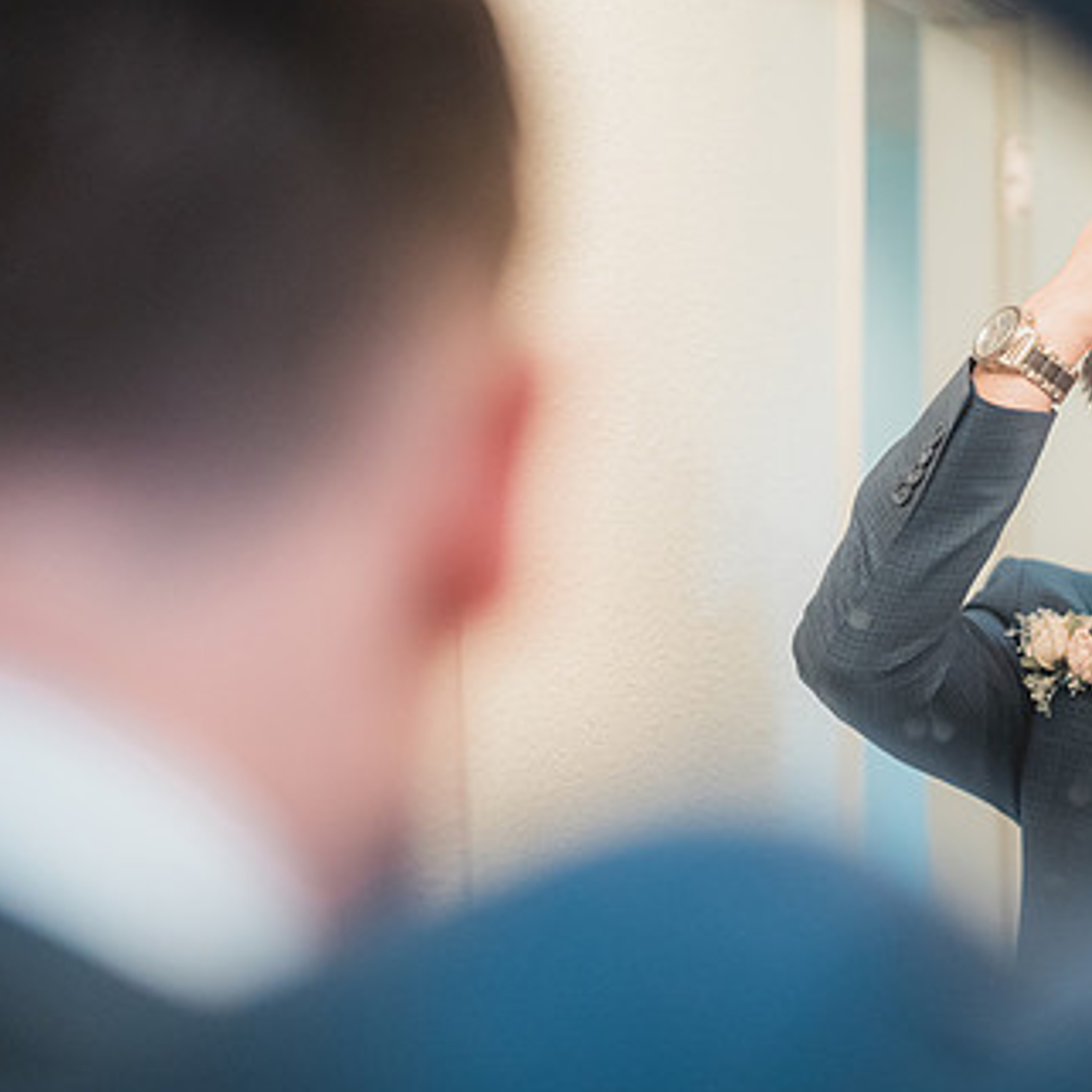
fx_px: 2784
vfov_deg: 22.2
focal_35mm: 78
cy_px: 505
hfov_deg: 22.1
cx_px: 752
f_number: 1.4
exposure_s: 1/3200
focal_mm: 50
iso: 3200
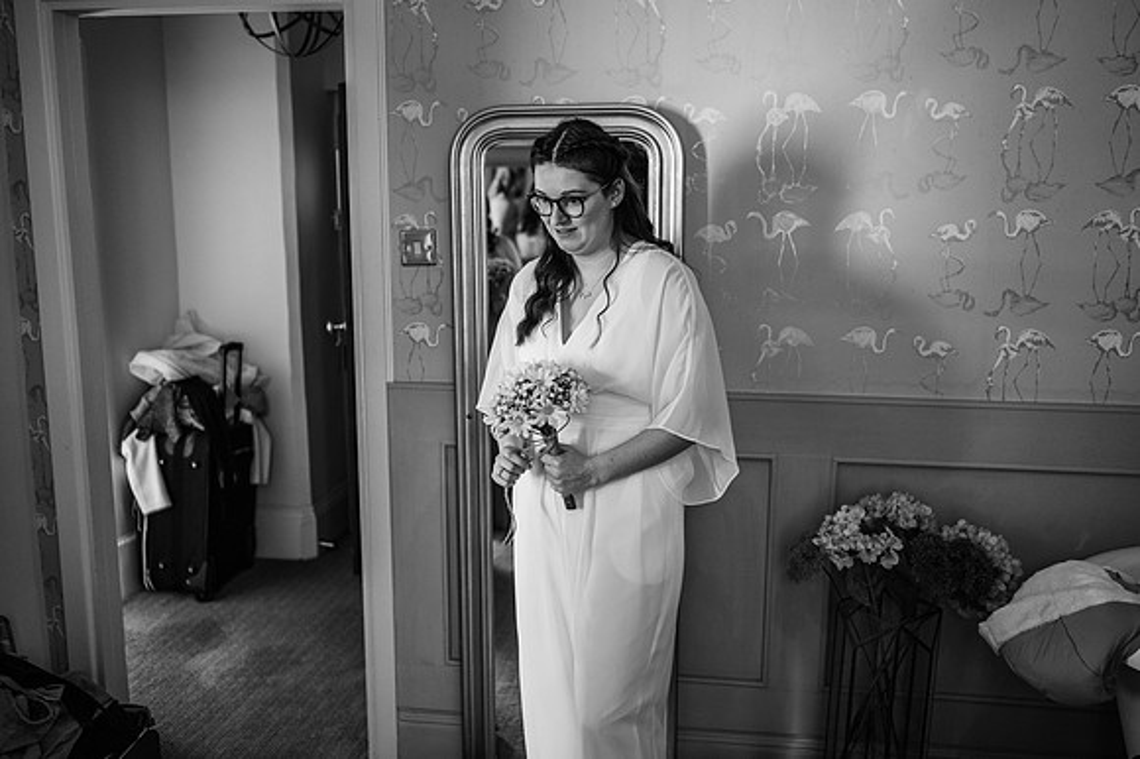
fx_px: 1108
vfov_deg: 37.8
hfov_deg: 54.5
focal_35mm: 35
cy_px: 380
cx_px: 570
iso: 640
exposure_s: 1/200
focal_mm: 35
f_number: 2
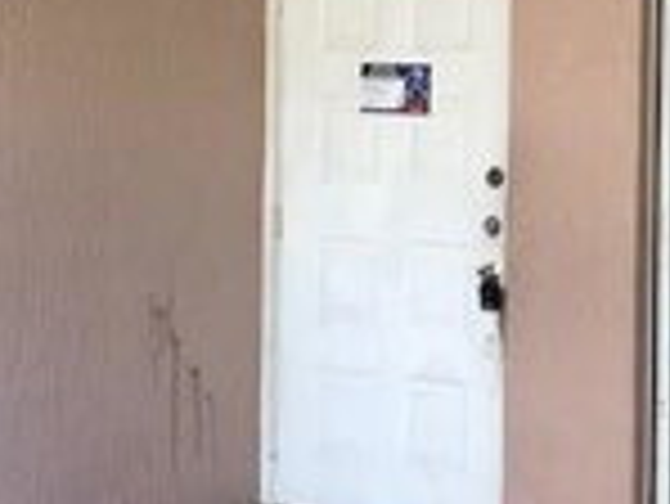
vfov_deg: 18.4
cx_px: 524
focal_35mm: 80
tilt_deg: -1.0
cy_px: 148
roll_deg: -0.3
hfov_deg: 24.1
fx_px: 1550
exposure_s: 1/45
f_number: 1.8
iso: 25
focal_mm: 3.99
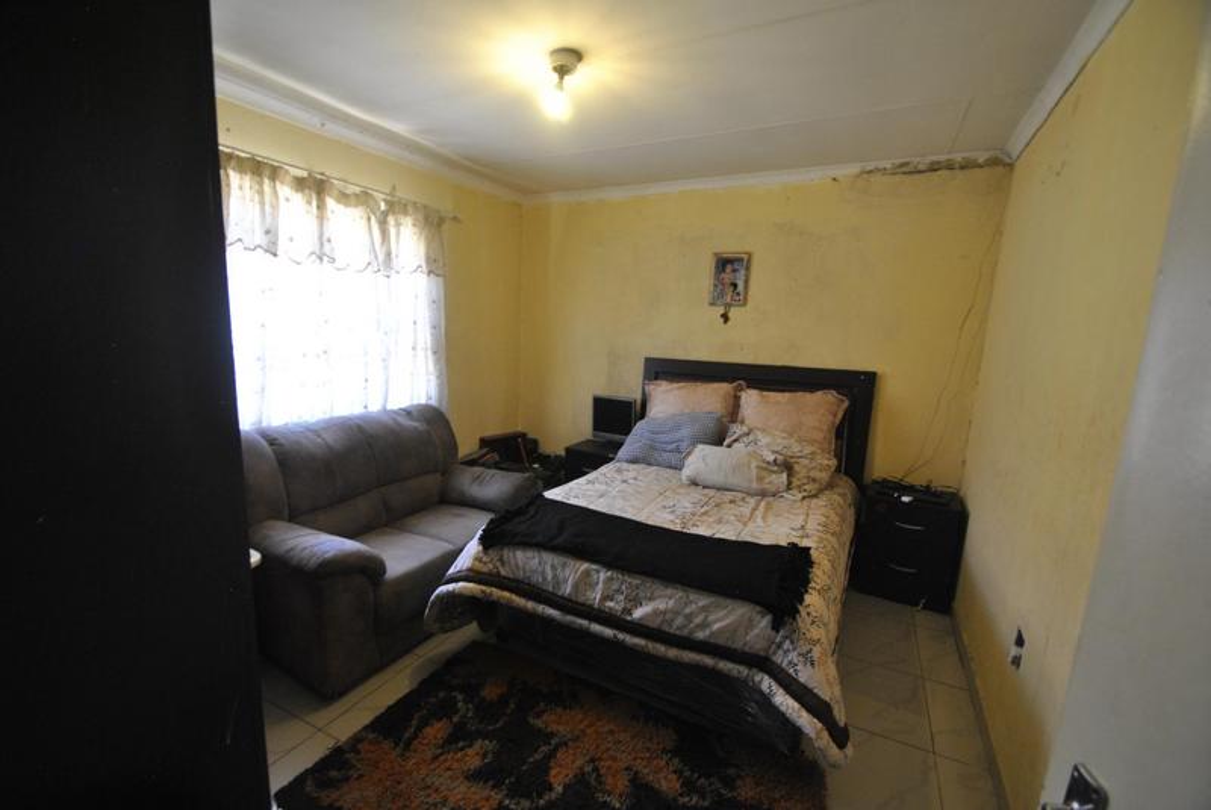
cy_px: 405
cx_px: 606
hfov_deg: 100.3
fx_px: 505
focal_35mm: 15
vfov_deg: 77.4
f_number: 3.5
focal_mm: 10
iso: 400
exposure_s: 1/30
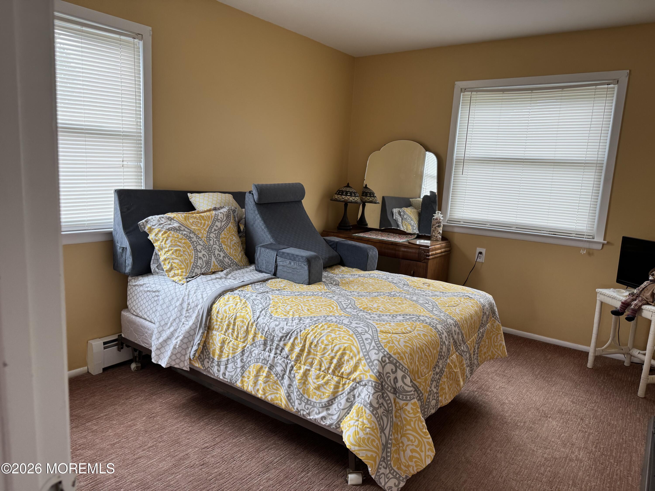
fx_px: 454
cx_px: 328
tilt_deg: -10.7
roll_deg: -3.6
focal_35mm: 24
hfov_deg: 71.6
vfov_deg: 56.8
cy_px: 246
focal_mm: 6.76
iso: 125
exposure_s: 1/120
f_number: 1.78
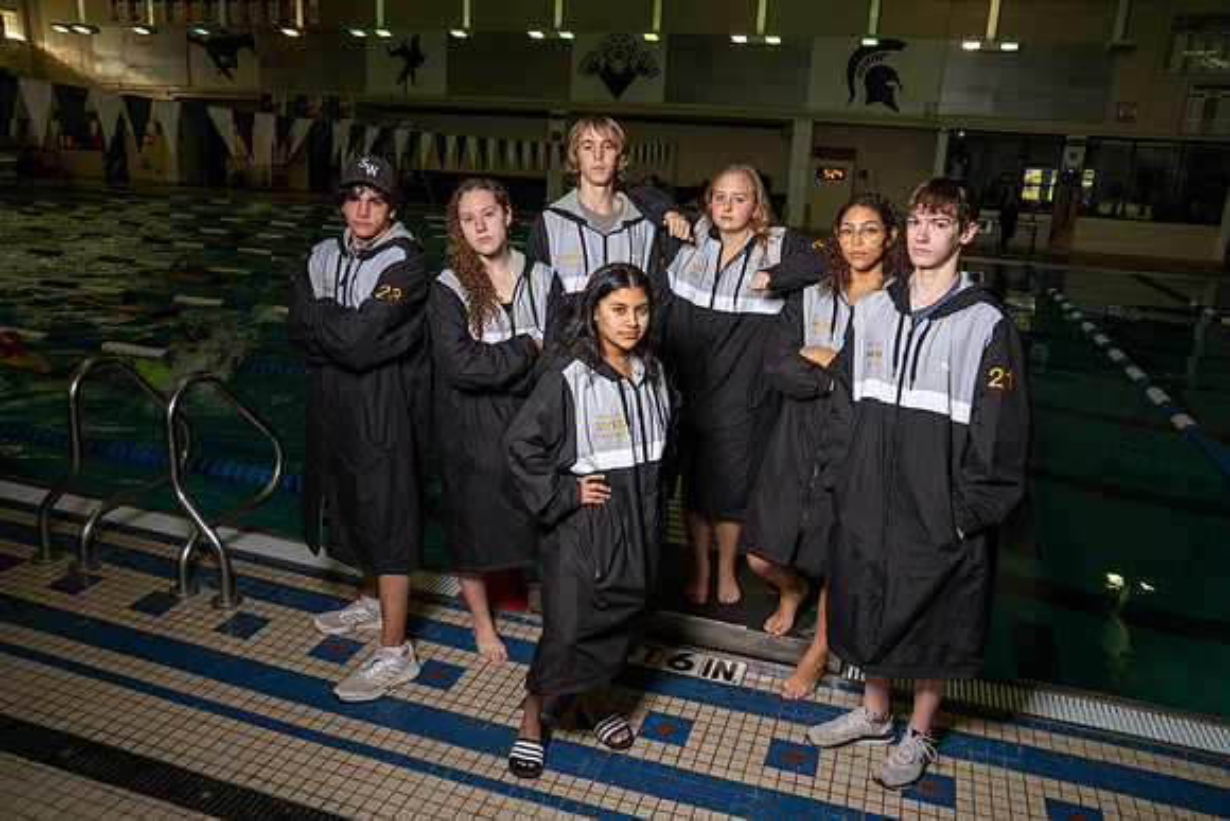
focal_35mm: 27
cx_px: 615
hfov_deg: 67.4
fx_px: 923
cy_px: 410
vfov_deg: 48.0
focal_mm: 27
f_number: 8
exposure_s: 1/250
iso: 800
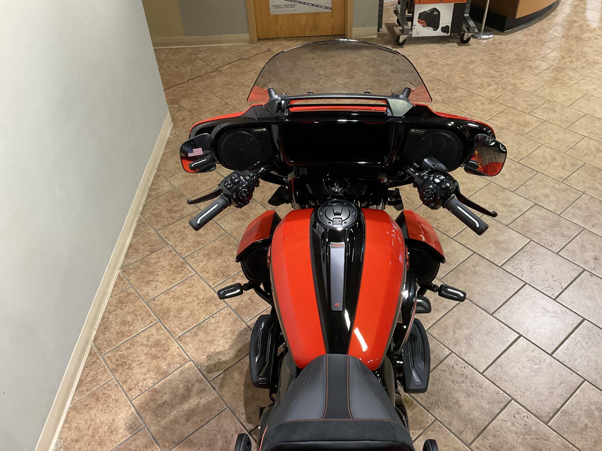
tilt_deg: -42.0
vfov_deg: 48.2
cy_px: 226
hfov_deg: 61.7
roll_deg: +2.1
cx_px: 301
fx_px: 504
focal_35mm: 29
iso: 125
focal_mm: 3
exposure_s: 1/60
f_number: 1.8
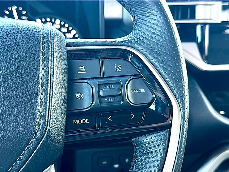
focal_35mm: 40
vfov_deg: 36.0
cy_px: 86
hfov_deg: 46.8
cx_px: 114
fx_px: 265
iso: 80
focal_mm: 6.86
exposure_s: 1/40
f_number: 1.78
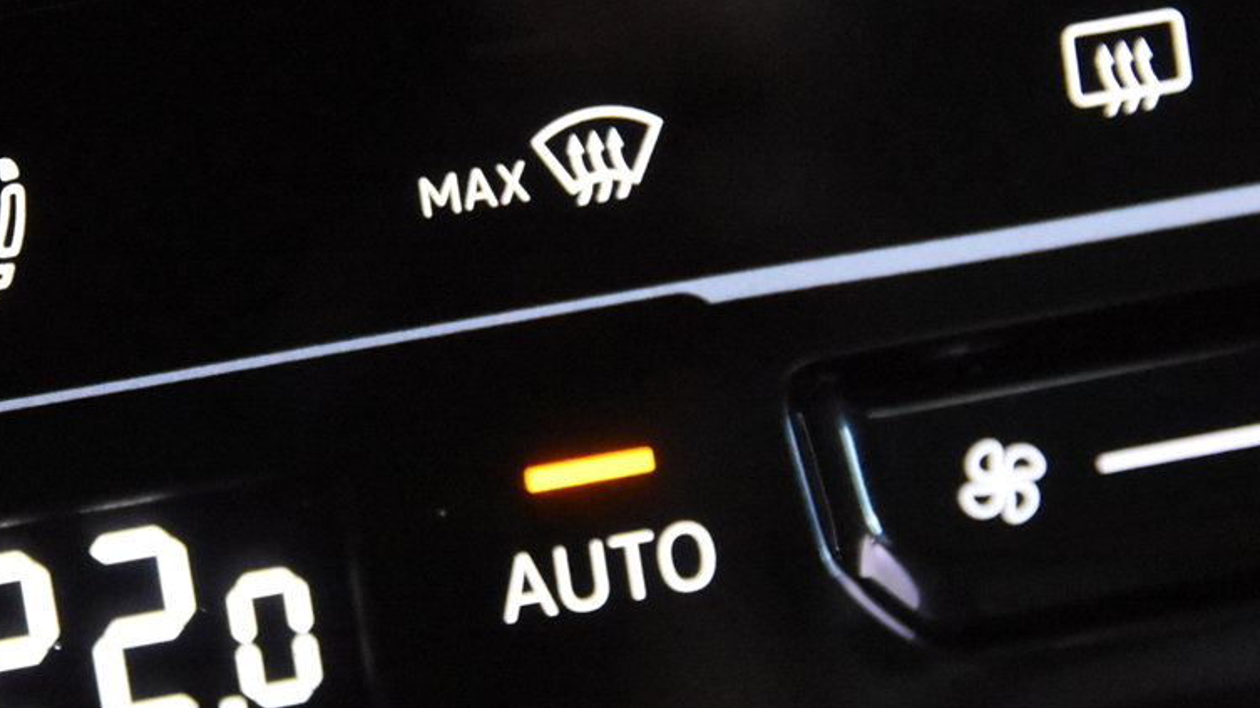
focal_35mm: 187
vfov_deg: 6.5
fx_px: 6246
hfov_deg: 11.5
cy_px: 227
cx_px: 243
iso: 12800
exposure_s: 1/80
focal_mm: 70
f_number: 4
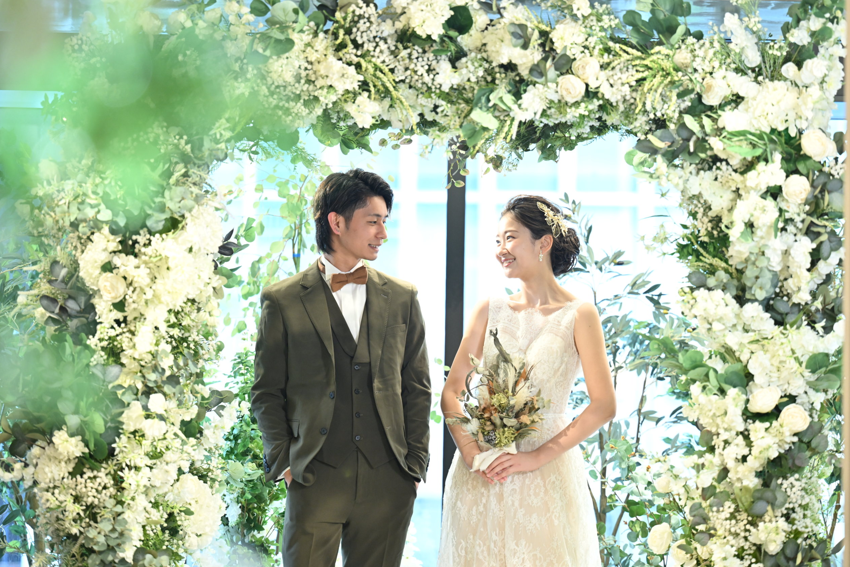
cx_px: 431
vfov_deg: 11.7
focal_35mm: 117
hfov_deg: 17.5
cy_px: 282
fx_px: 2763
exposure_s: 1/80
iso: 1250
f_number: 2.8
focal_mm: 115
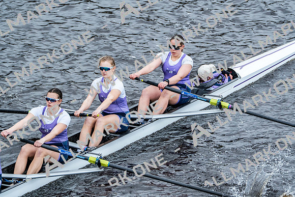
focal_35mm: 452
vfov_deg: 3.0
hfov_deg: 4.6
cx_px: 148
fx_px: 3705
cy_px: 98
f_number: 6.3
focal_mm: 452
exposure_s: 1/1250
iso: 2000
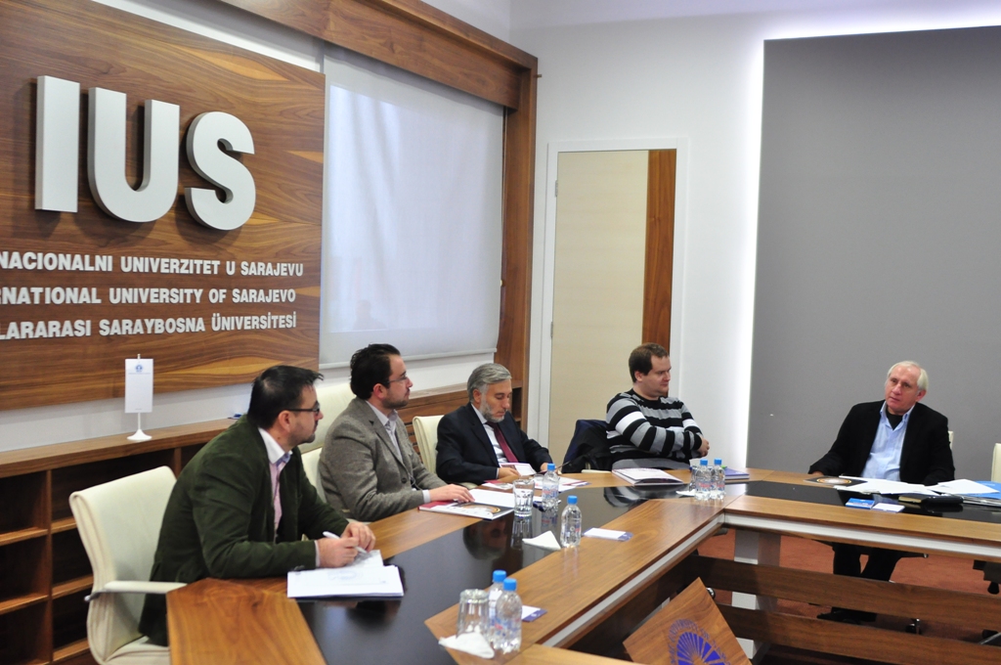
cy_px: 332
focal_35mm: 36
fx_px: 1000
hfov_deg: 53.2
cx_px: 500
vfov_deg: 36.8
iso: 1000
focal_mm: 24
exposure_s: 1/100
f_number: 2.8
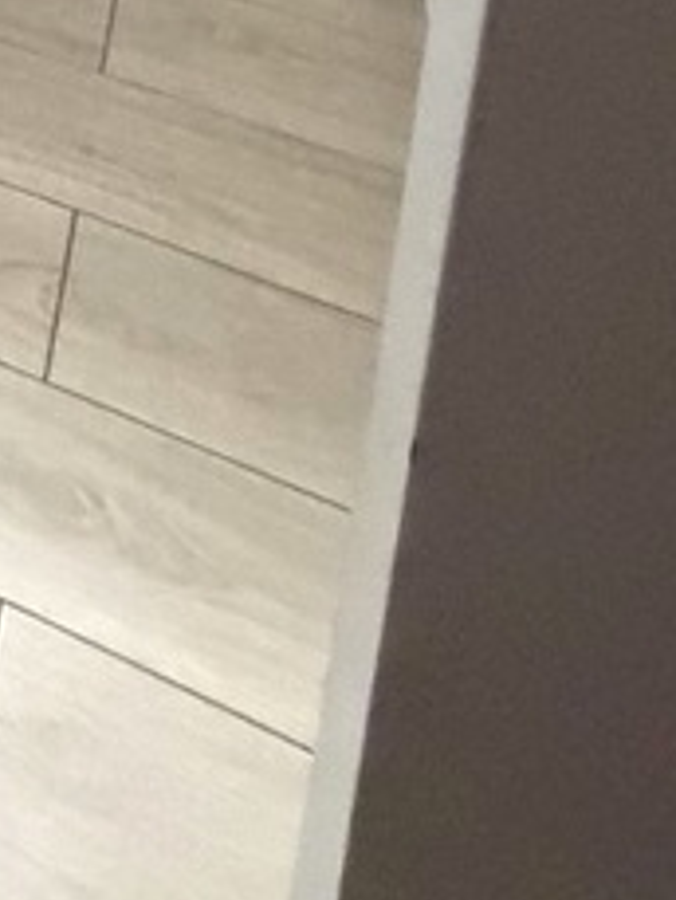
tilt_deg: -11.7
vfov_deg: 19.6
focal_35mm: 66
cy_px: -814
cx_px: -648
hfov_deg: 17.0
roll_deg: -0.8
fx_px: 1717
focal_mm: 2.22
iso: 1600
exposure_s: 1/38
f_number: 2.2
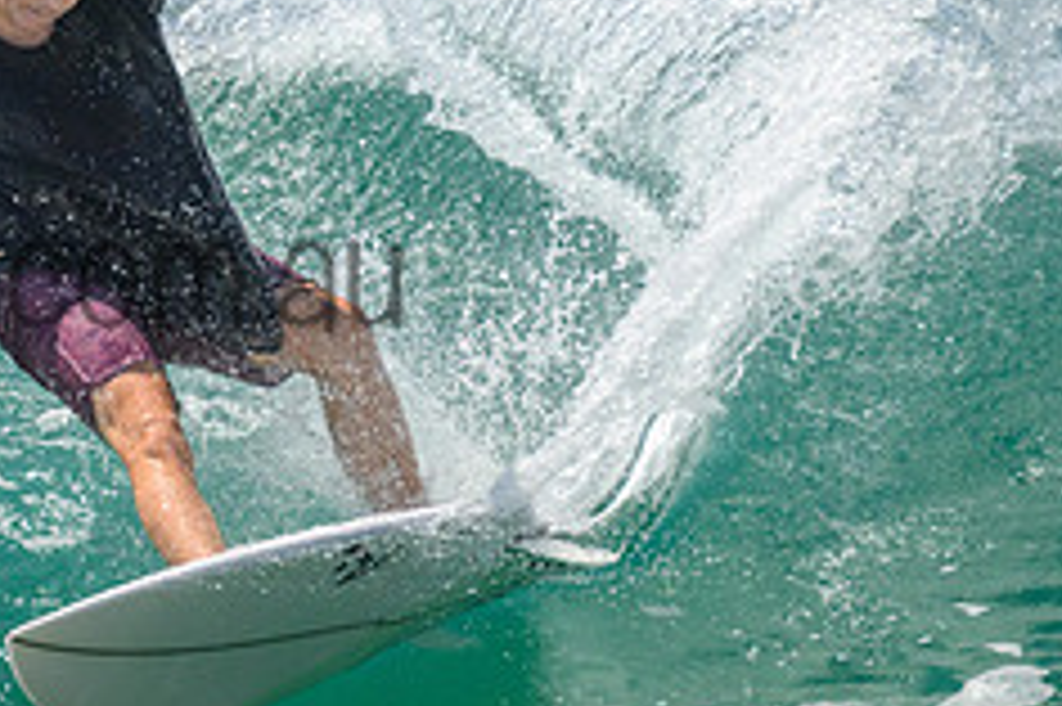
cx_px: -59
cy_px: 154
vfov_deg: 0.7
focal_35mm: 1897
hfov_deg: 1.1
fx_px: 55921
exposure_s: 1/2000
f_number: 11
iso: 720
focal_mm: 650
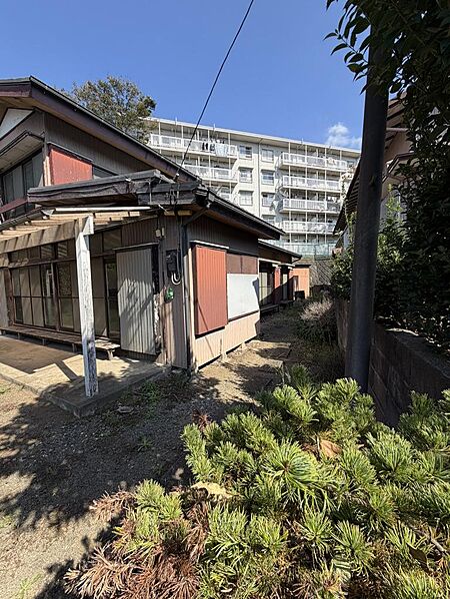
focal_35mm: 14
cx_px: 225
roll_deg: +1.7
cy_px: 300
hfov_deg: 85.7
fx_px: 243
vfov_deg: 102.1
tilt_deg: -2.5
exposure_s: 1/694
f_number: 2.2
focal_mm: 2.22
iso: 40
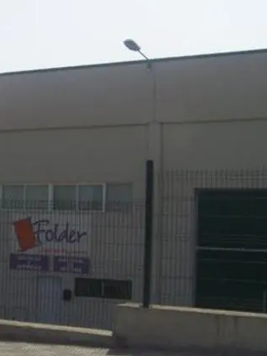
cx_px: -138
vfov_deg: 22.3
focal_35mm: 88
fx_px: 905
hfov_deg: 15.4
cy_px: 189
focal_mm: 5.85
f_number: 4
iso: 68
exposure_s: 1/1250
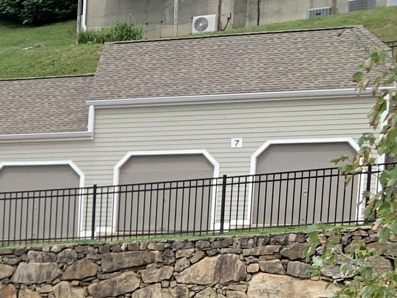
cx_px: -503
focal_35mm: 119
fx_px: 1365
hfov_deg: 13.2
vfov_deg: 12.0
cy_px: 419
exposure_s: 1/1076
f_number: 1.8
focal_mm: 4.25
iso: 25
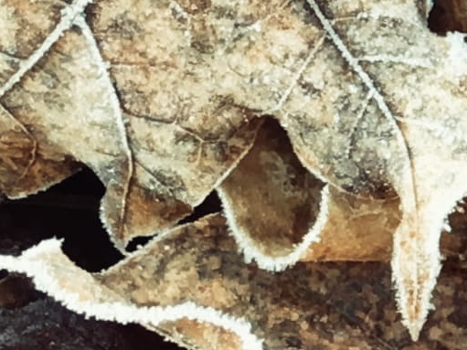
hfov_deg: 7.9
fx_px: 3048
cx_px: 1248
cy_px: -91
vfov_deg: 6.5
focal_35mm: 226
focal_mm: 4.15
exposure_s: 1/40
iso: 25
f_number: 2.2
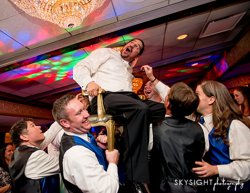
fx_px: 202
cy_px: 92
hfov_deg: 62.9
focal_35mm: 28
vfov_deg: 51.2
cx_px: 99
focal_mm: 24
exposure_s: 1/50
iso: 1000
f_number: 2.8
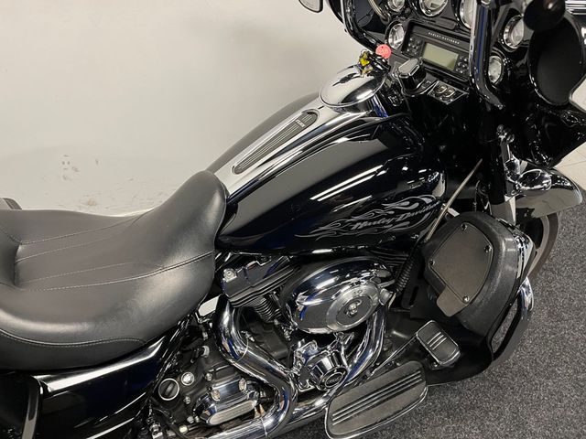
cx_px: 293
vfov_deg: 53.1
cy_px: 220
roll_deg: -9.9
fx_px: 440
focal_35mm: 26
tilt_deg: -41.5
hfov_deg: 67.3
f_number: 1.6
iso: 160
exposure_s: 1/50
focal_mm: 5.1
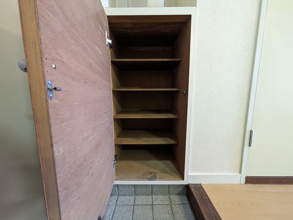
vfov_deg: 85.7
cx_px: 146
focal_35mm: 14
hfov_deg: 102.0
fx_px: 119
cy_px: 110
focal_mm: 1.83
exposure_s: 1/24
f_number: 2.2
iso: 667
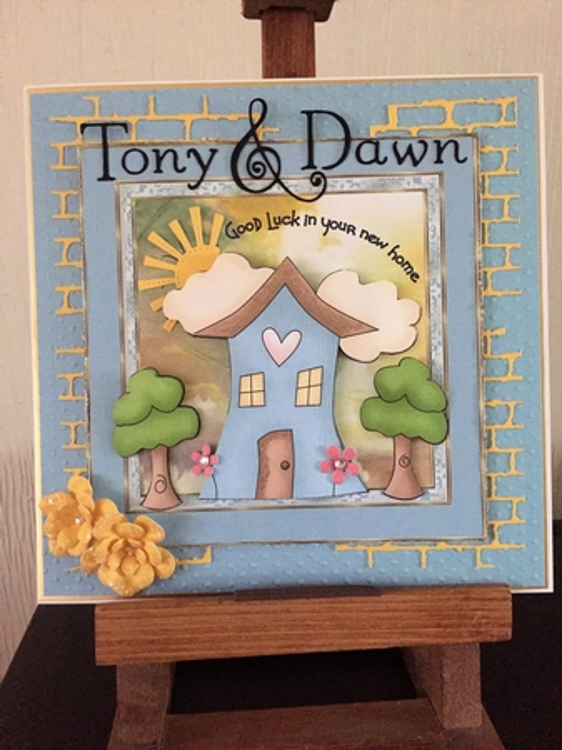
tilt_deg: -14.4
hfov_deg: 48.2
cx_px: 281
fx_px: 628
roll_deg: +0.5
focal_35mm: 29
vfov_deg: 61.7
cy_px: 375
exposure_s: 1/17
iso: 500
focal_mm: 4.15
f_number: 2.2
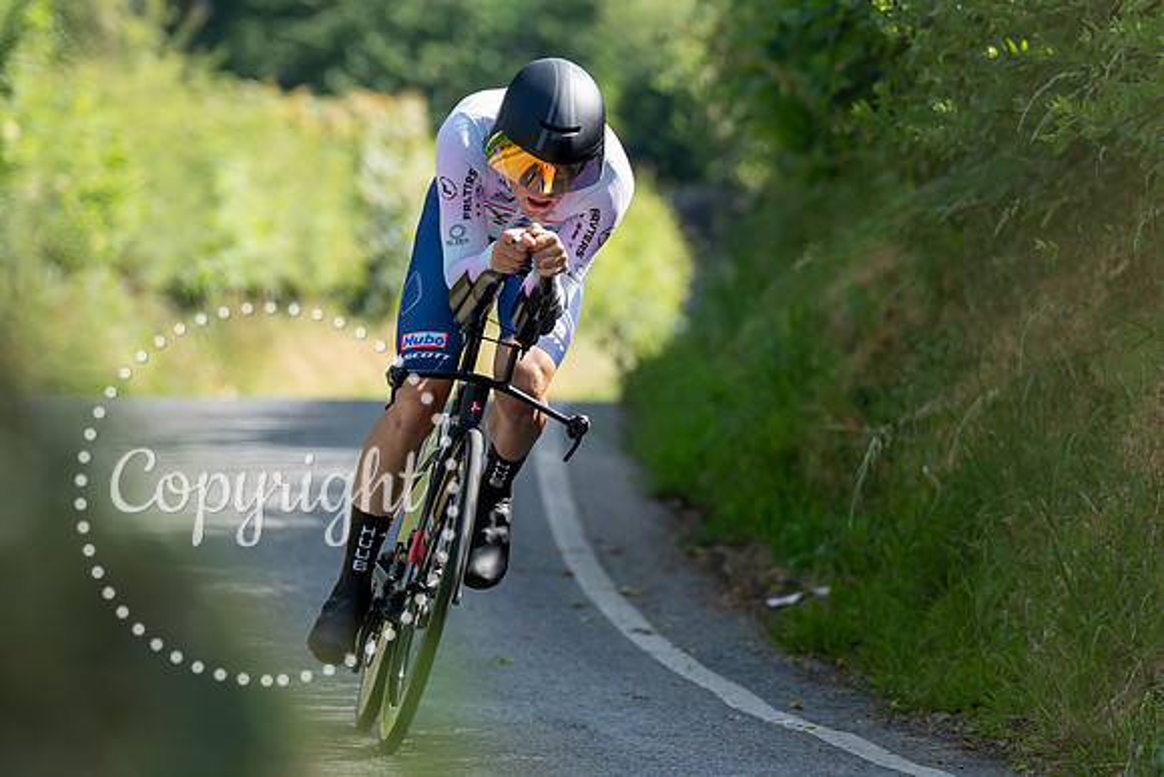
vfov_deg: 3.2
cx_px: 509
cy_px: 562
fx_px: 13778
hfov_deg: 4.8
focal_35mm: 426
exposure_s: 1/1000
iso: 320
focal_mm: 200
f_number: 3.5
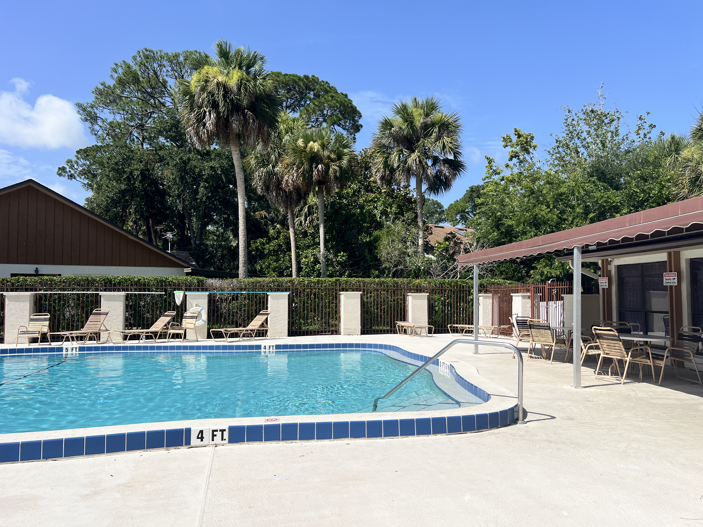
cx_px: 352
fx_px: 528
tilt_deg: +2.6
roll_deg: +0.6
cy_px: 264
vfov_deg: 53.1
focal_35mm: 26
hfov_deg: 67.3
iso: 50
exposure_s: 1/5587
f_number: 1.5
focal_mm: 5.7
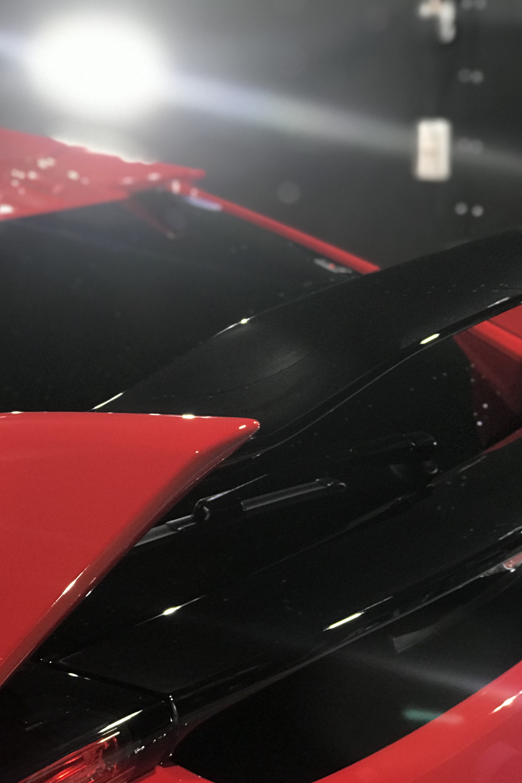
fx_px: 1740
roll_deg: +0.4
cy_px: 393
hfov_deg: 17.1
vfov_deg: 25.4
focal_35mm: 80
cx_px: 248
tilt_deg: -13.3
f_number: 2.8
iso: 250
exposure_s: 1/60
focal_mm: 6.6
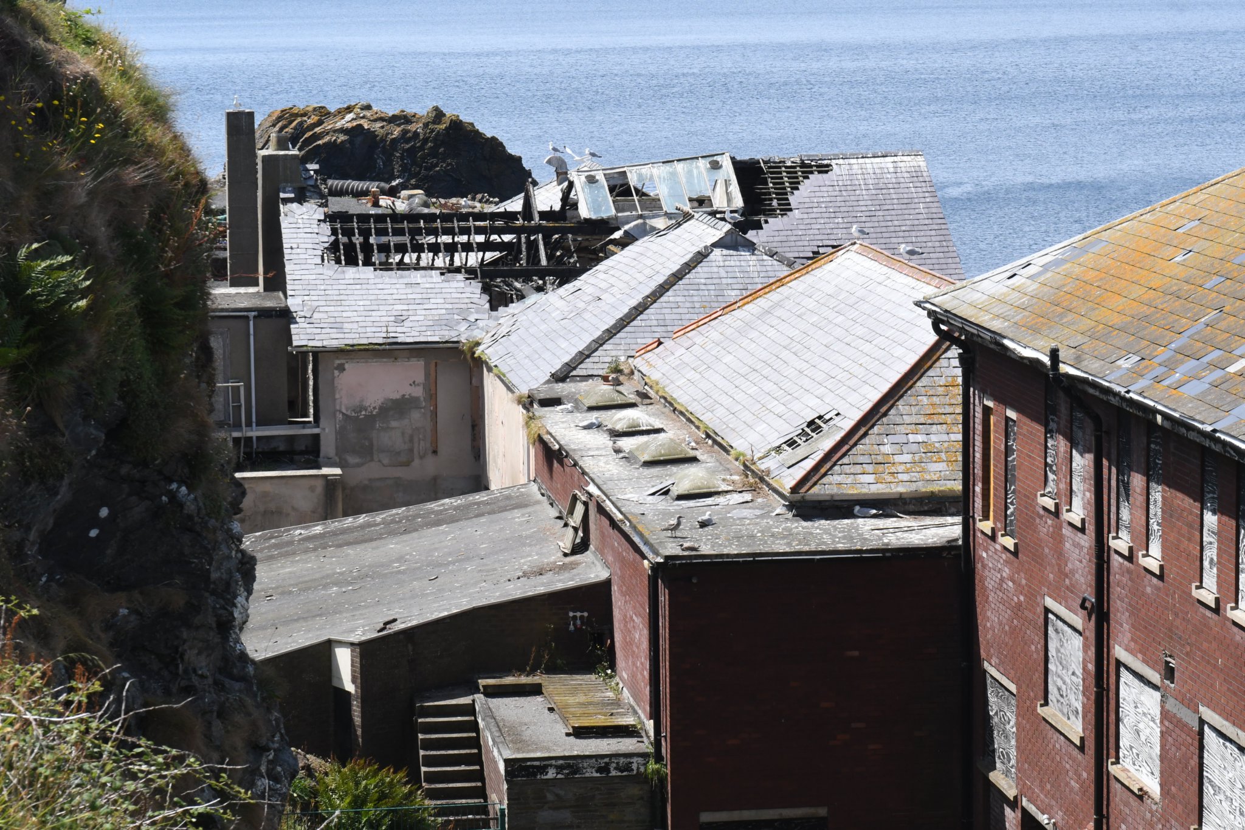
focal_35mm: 105
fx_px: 3631
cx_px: 622
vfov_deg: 13.0
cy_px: 415
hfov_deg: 19.5
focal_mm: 70
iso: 800
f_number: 13
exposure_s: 1/640
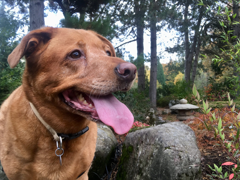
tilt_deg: +1.1
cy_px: 96
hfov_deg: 58.4
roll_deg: +4.0
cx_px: 121
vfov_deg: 45.4
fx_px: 215
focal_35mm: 31
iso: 32
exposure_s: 1/120
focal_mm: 4.15
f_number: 2.2
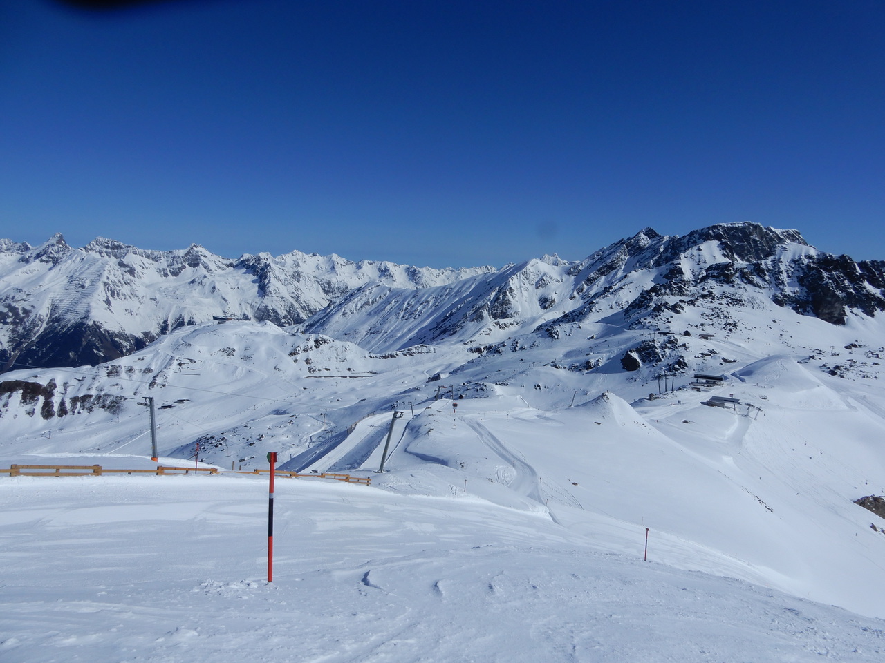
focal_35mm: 24
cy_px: 332
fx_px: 614
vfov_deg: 56.8
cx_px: 442
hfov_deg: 71.6
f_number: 5.6
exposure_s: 1/2000
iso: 80
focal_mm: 4.3
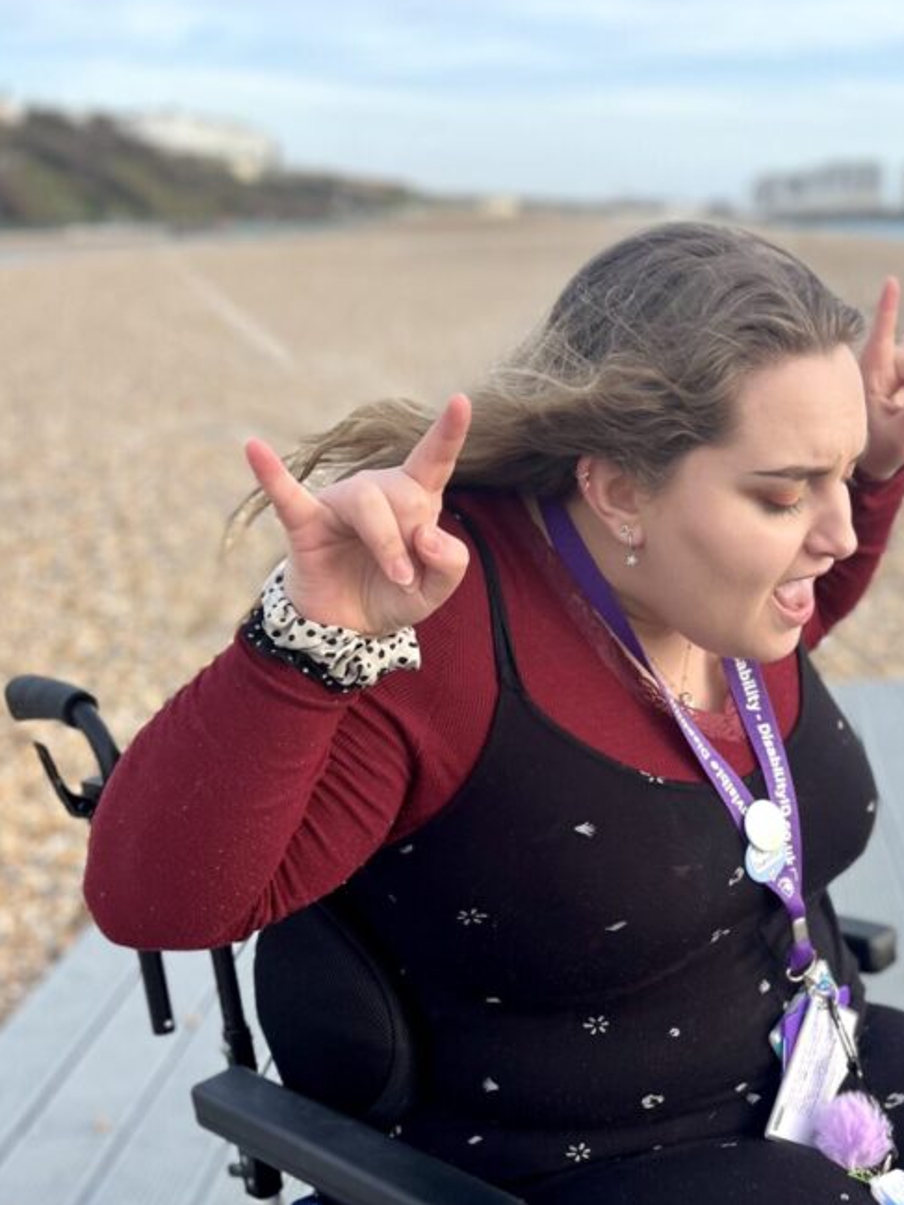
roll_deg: +2.5
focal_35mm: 41
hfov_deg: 34.4
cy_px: 865
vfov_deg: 44.6
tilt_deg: -23.3
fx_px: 1427
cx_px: 679
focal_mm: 5.1
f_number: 1.6
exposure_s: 1/1056
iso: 50
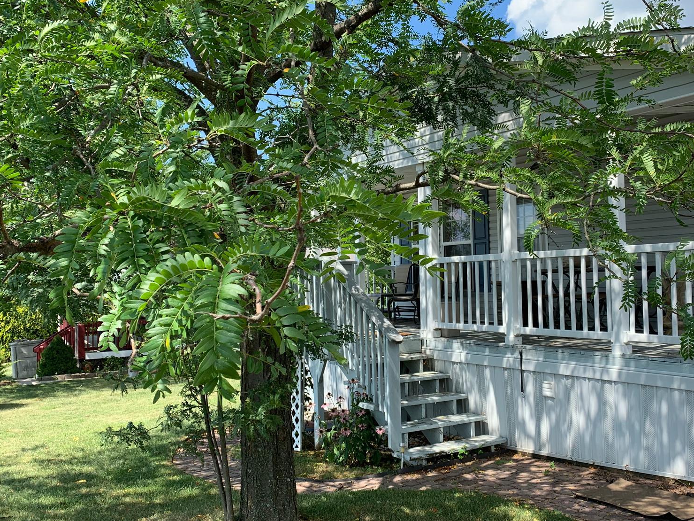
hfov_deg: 51.2
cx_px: 389
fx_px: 722
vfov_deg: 39.6
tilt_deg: +2.7
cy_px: 254
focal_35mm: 36
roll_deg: +1.6
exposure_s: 1/737
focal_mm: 4.25
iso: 25
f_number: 1.8
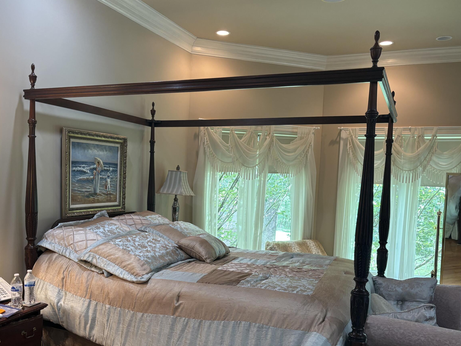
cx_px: 197
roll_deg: -1.5
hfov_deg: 53.8
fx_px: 453
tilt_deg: -3.7
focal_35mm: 34
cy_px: 211
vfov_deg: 41.6
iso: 125
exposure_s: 1/60
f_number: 1.6
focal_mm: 5.96
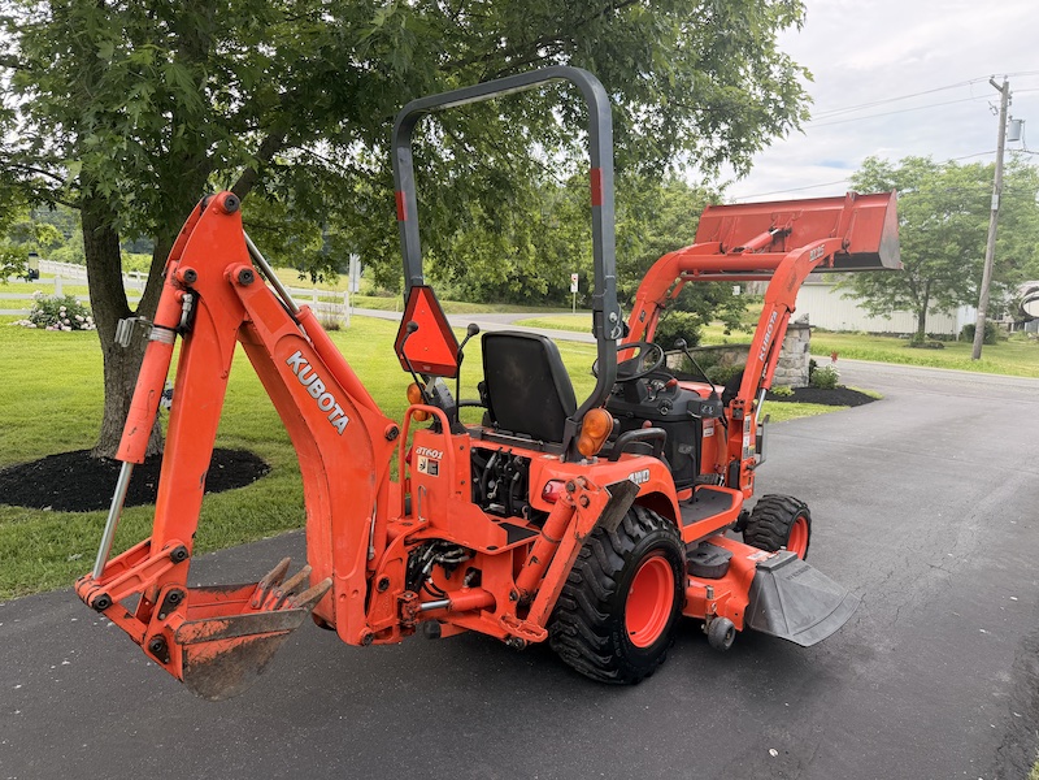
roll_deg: -1.1
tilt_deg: -3.6
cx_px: 520
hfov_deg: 71.6
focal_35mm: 24
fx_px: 720
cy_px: 390
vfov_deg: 56.8
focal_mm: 6.76
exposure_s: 1/943
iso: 100
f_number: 1.78
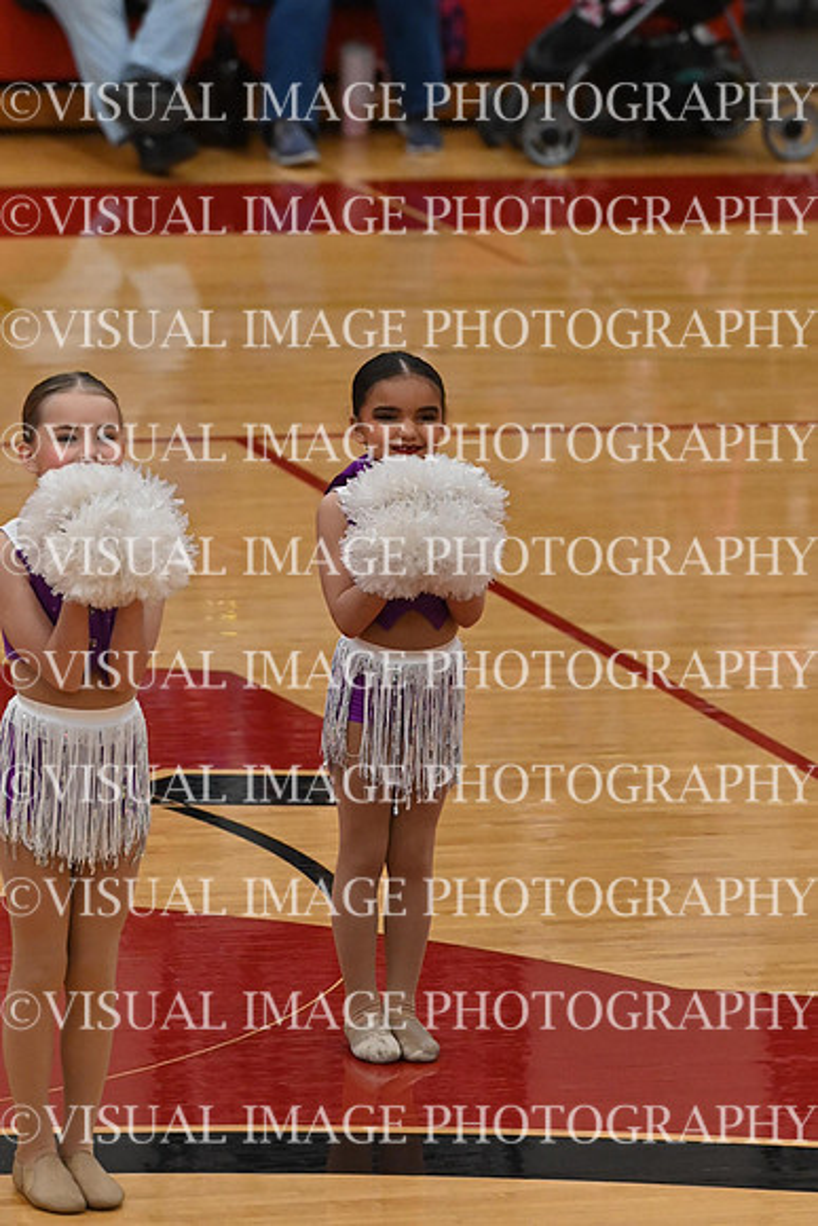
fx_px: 10218
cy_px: 613
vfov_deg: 6.9
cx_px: 409
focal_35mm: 300
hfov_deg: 4.6
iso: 5000
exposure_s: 1/400
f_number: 4
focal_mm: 200
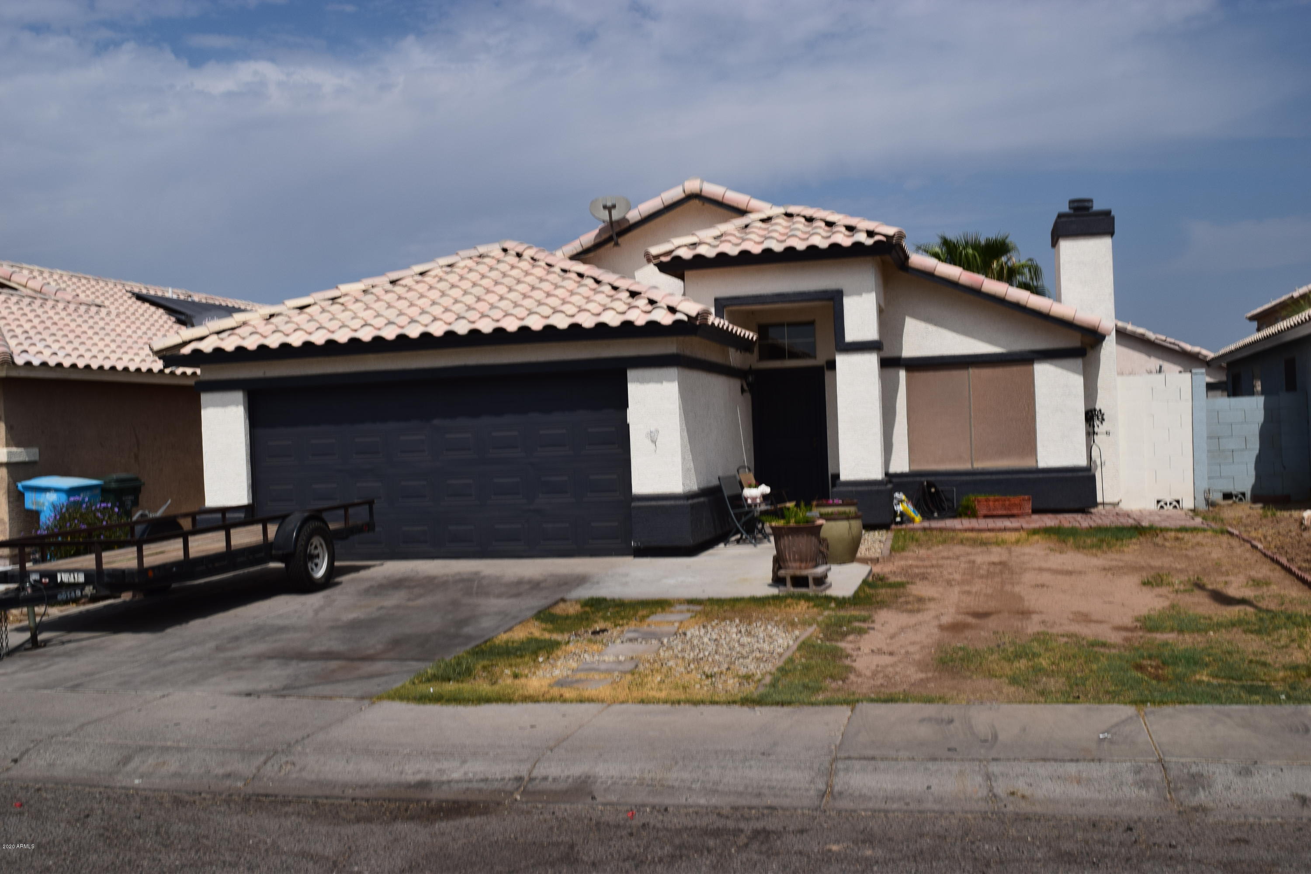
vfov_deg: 36.9
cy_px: 437
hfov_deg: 53.1
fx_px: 1311
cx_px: 656
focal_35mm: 36
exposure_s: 1/640
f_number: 11
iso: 200
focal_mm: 24
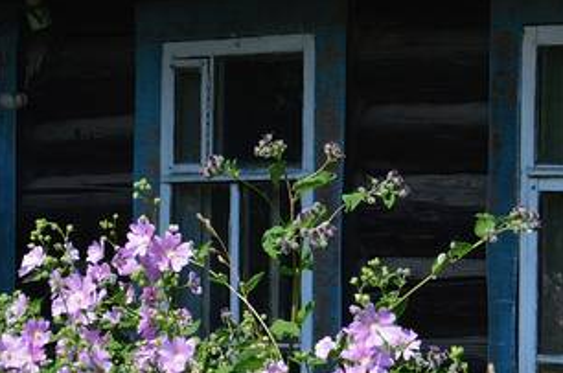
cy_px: 226
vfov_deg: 5.9
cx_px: 419
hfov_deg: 8.8
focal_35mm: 233
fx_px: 3638
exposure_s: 1/5000
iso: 800
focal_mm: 66
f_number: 5.3
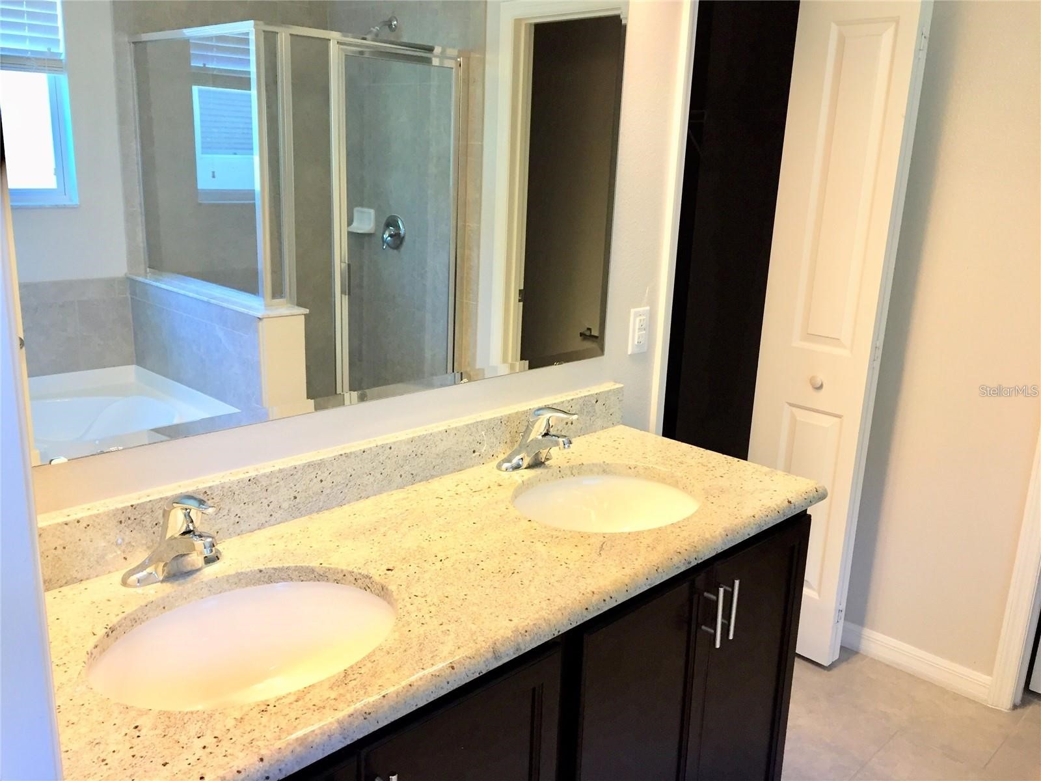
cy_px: 390
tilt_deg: -11.9
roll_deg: -3.3
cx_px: 520
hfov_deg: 61.7
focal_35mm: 29
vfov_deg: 48.2
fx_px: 872
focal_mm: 4.15
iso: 80
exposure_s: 1/30
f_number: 2.2
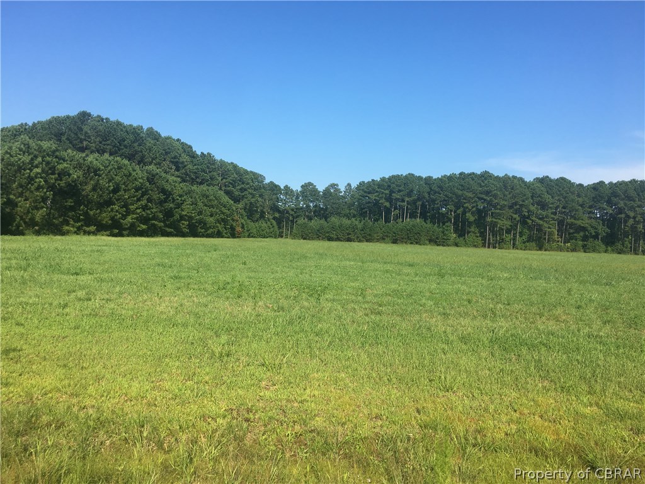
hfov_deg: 61.7
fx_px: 540
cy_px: 242
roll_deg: -4.1
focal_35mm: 29
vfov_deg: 48.2
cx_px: 322
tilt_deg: +0.3
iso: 25
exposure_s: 1/1374
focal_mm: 4.15
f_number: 2.2
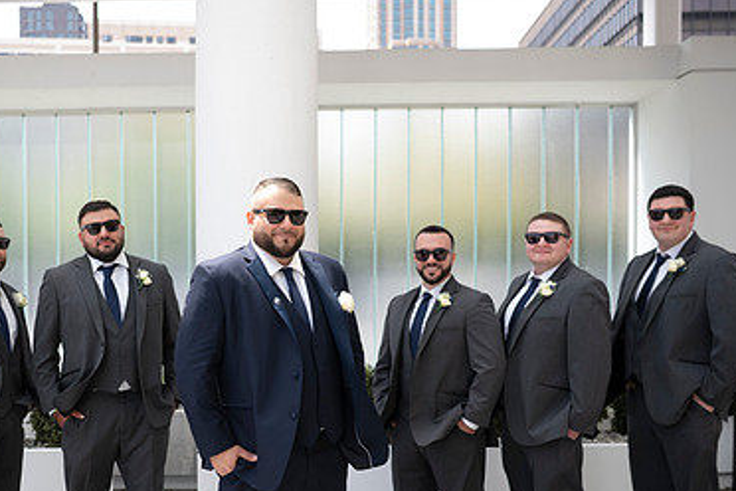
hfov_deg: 37.1
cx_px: 245
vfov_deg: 25.2
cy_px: 362
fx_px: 1083
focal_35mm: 53
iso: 50
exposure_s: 1/250
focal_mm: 34
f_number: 2.8
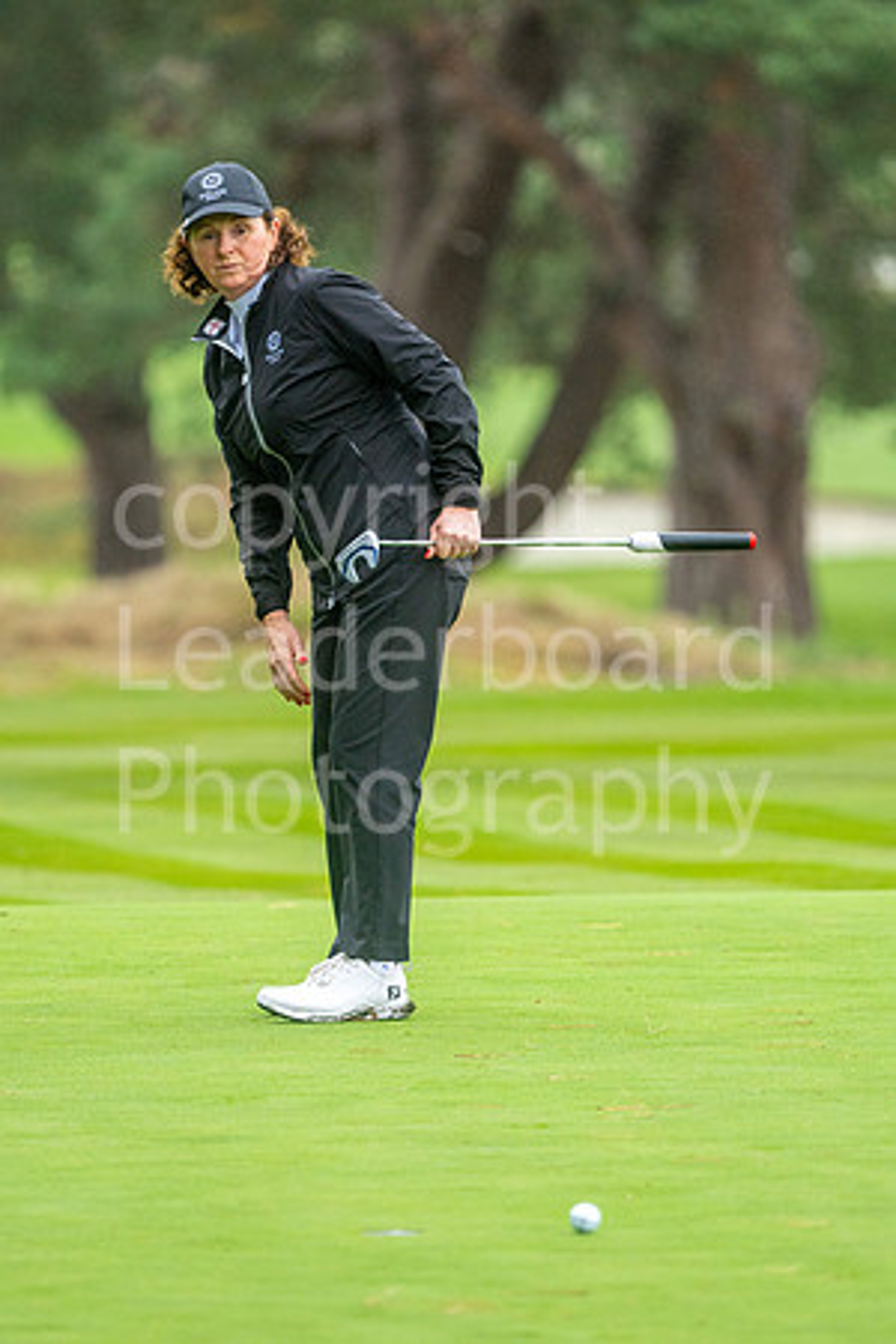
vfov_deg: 4.6
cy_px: 672
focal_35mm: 450
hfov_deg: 3.1
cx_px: 448
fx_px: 16799
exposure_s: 1/640
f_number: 4
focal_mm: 300
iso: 800
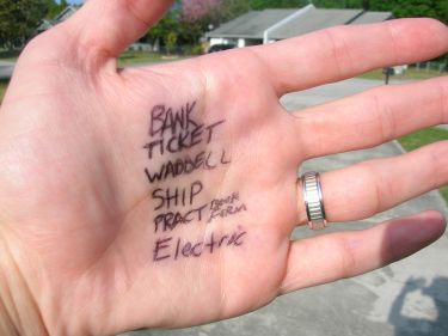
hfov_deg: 54.0
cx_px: 224
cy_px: 168
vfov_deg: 41.8
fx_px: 440
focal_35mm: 34
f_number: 4.9
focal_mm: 5.7
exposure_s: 1/403
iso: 50
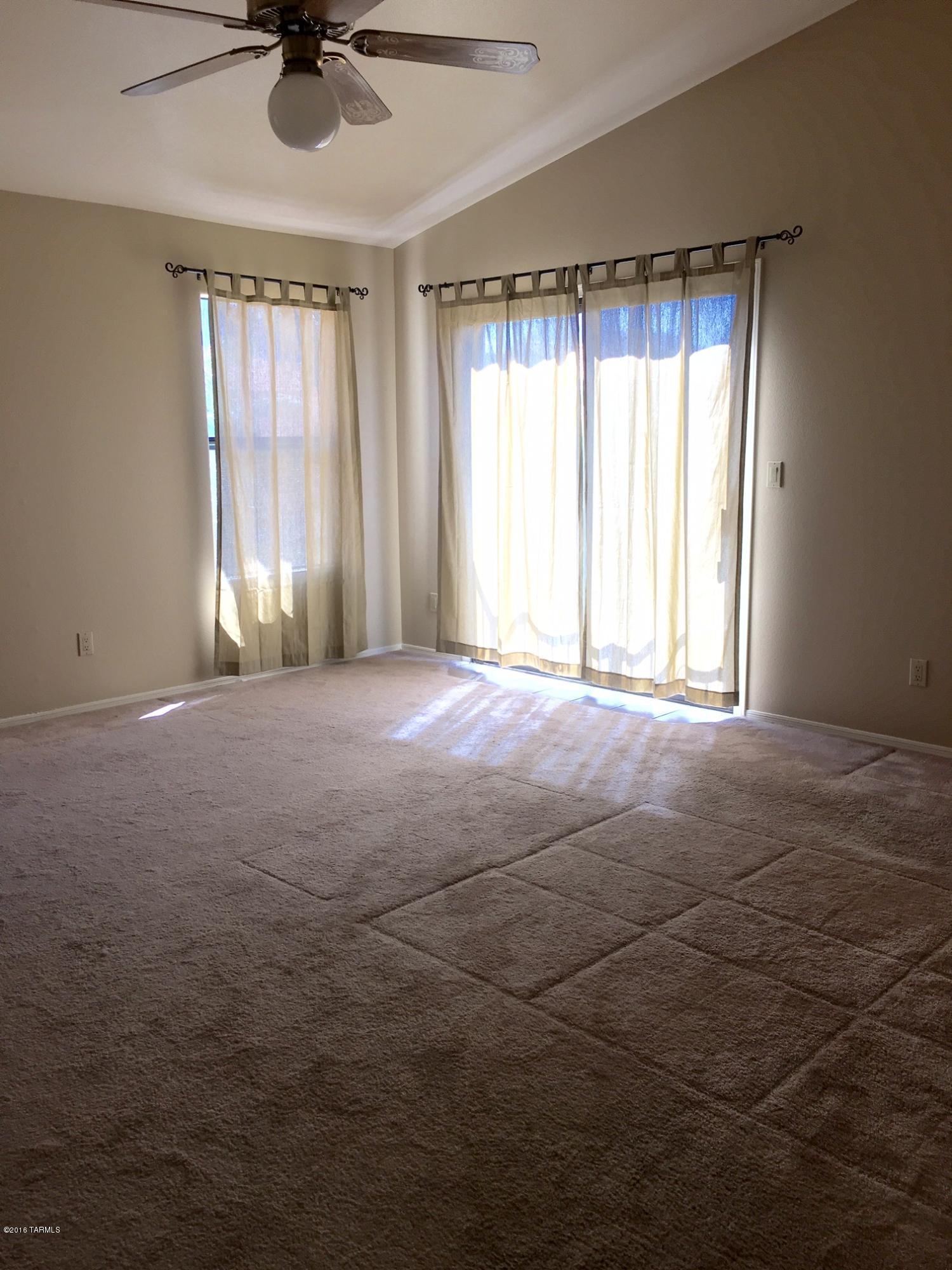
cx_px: 476
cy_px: 635
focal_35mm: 29
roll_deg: +0.5
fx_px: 1063
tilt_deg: -9.2
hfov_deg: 48.2
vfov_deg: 61.7
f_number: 2.2
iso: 25
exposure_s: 1/120
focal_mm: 4.15
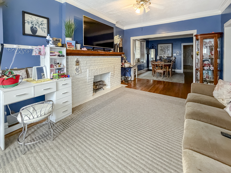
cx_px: 116
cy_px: 86
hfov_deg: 102.1
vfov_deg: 85.7
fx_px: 93
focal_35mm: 14
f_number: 2.2
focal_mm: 2.22
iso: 640
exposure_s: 1/60
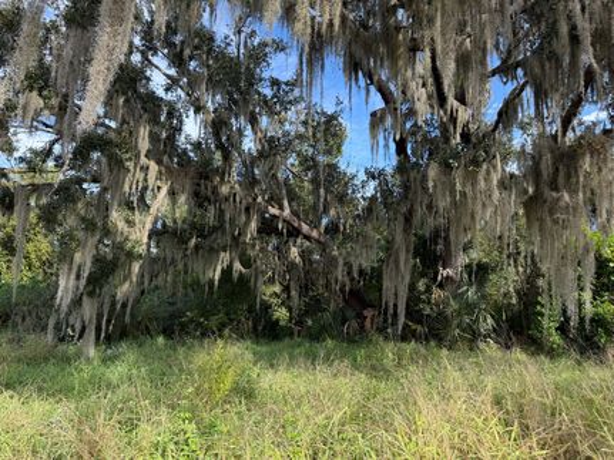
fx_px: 426
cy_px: 230
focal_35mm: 24
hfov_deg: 71.6
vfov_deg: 56.8
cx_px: 307
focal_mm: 6.76
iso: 100
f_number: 1.78
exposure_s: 1/1192
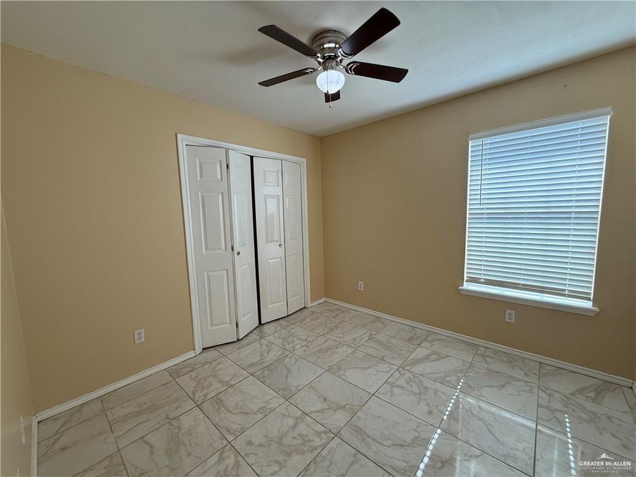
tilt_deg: -4.9
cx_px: 318
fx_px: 257
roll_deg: +1.7
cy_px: 238
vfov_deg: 85.7
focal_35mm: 14
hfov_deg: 102.1
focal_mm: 2.22
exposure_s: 1/120
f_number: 2.2
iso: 160
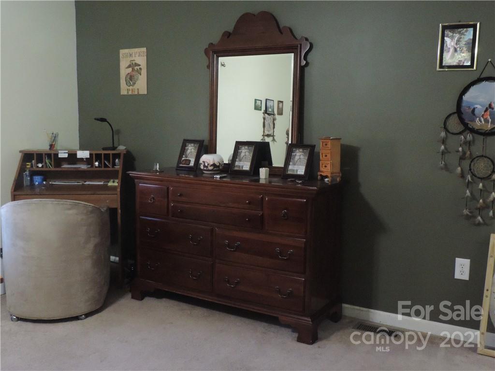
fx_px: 500
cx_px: 248
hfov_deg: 52.6
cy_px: 186
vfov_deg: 40.7
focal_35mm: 35
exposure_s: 1/50
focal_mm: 6.2
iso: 1600
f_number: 3.3
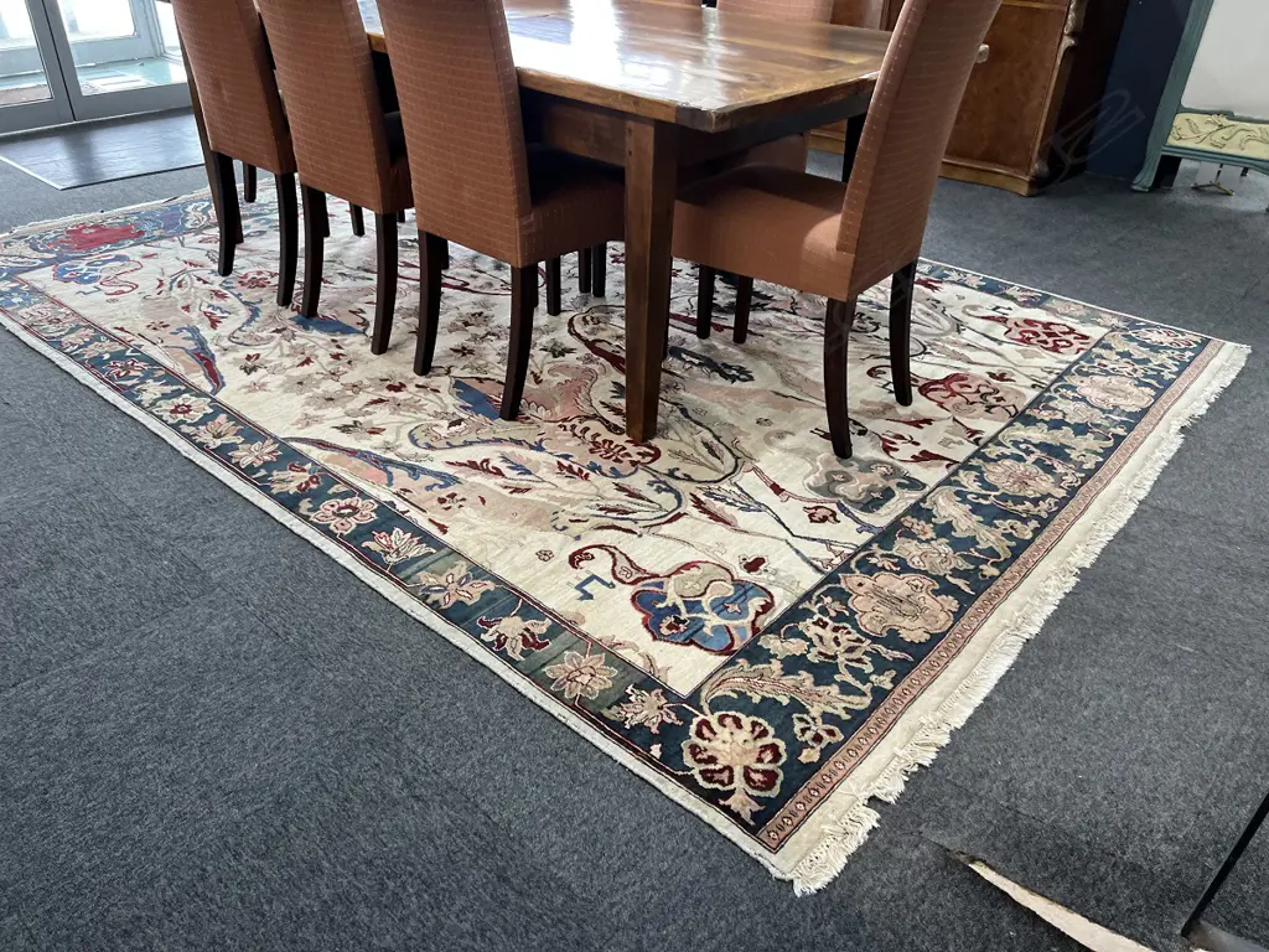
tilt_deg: -33.8
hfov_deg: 67.3
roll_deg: -2.6
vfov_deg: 53.1
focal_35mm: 26
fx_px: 953
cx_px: 634
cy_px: 476
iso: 125
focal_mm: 5.7
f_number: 1.5
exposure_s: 1/100
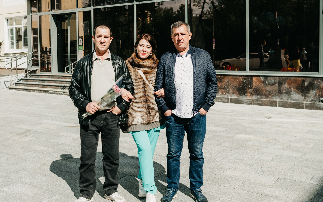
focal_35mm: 46
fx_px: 405
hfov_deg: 43.2
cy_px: 75
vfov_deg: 27.9
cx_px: 123
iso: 100
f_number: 3.5
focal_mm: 29
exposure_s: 1/800
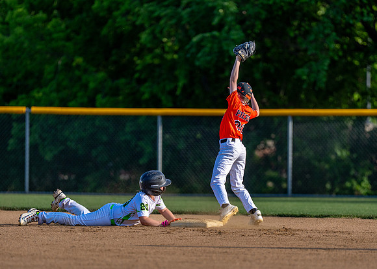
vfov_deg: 4.8
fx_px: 3213
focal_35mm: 300
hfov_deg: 6.7
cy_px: 179
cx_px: 214
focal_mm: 200
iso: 160
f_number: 2.8
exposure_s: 1/2500
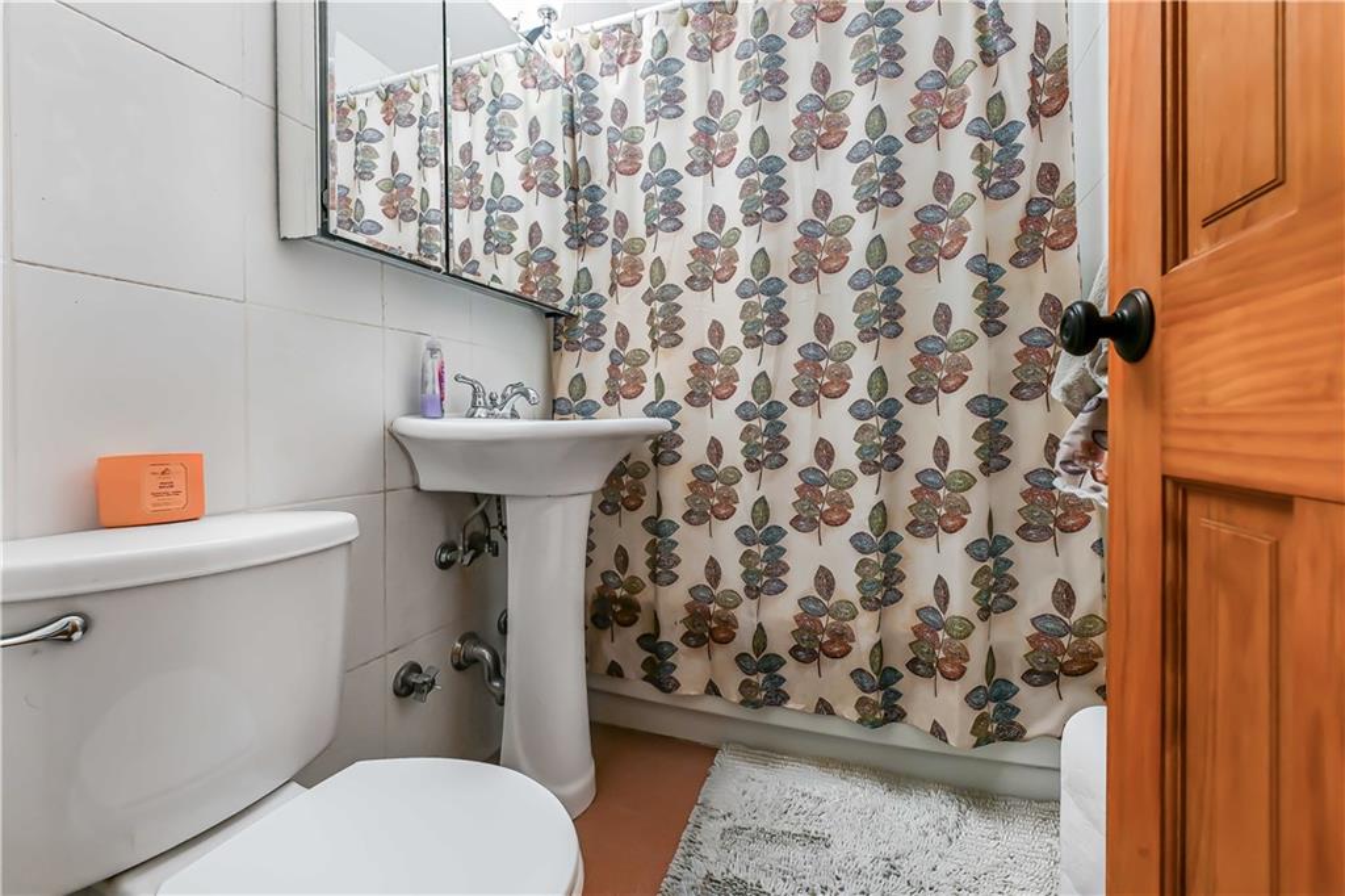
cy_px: 448
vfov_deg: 81.2
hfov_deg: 104.3
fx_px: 523
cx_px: 672
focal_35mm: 14
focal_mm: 14
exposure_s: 1/30
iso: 800
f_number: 8
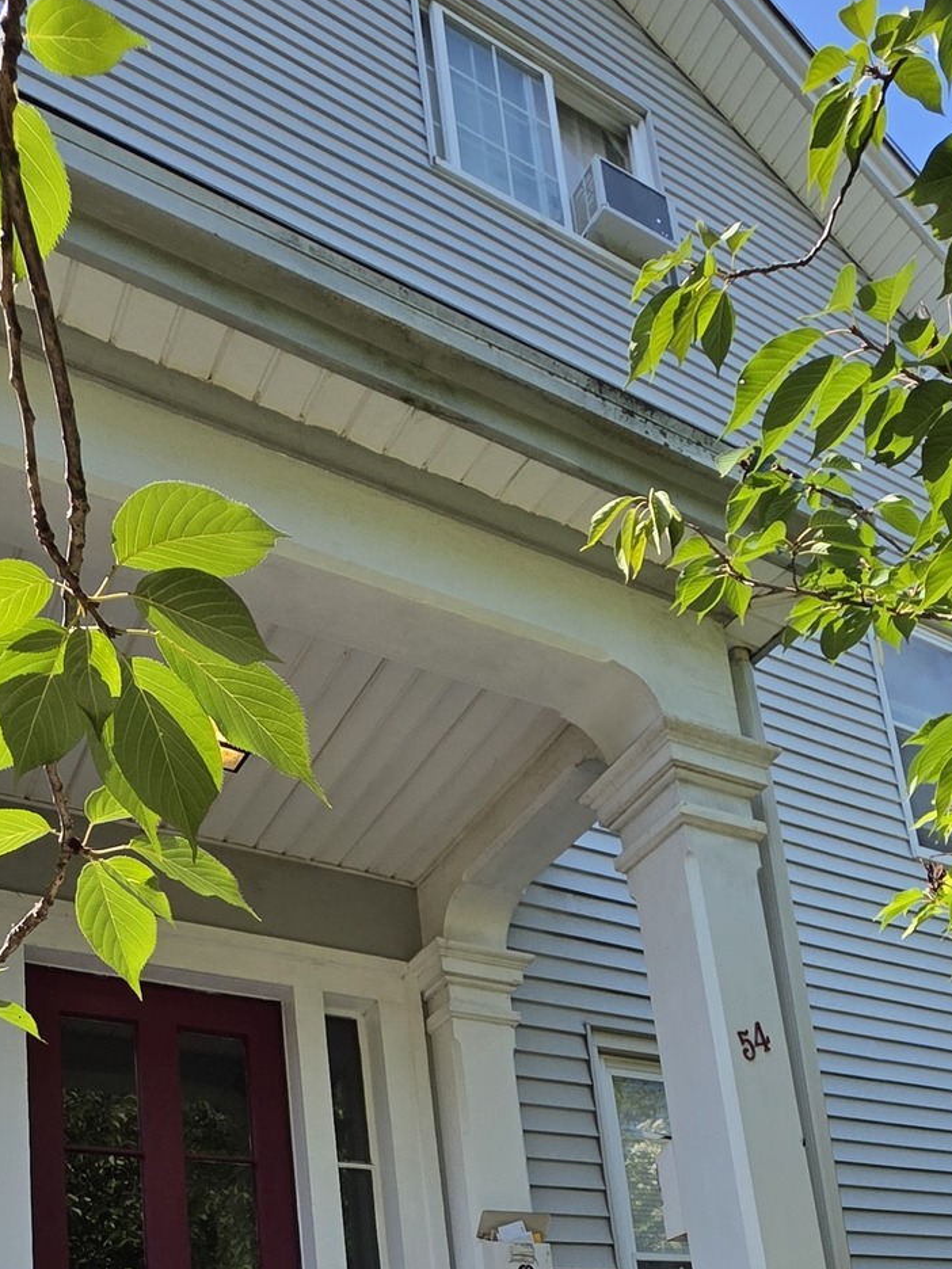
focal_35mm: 32
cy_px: 1238
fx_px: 1173
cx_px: 538
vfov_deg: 48.1
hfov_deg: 44.1
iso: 40
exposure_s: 1/1538
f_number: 1.9
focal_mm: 2.2
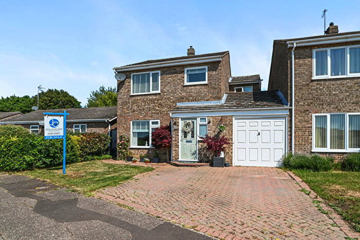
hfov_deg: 104.3
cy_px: 120
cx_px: 180
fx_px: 140
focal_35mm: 14
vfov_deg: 81.2
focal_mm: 14
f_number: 8
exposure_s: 1/1600
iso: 500
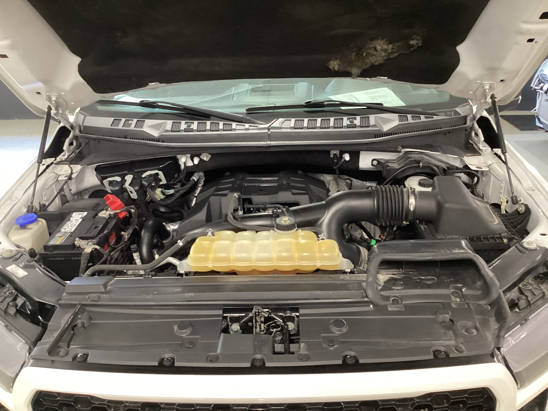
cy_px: 206
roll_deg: +0.9
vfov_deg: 45.4
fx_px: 491
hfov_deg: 58.4
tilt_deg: -25.9
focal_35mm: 31
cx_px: 274
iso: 400
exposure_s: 1/33
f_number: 2.4
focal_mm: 3.3
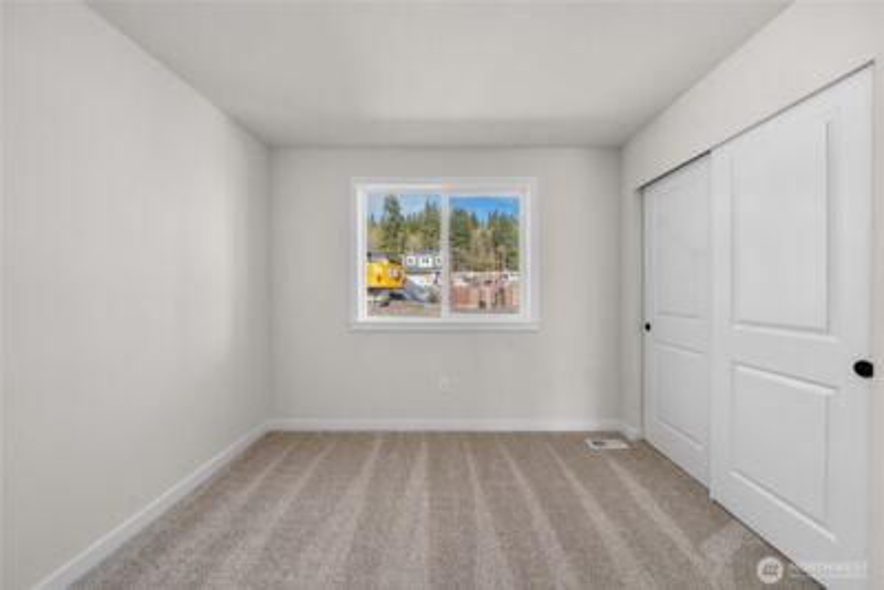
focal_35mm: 12
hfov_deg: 112.6
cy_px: 295
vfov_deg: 90.1
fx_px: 295
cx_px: 442
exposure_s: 1/30
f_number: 7.1
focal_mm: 12
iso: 1000
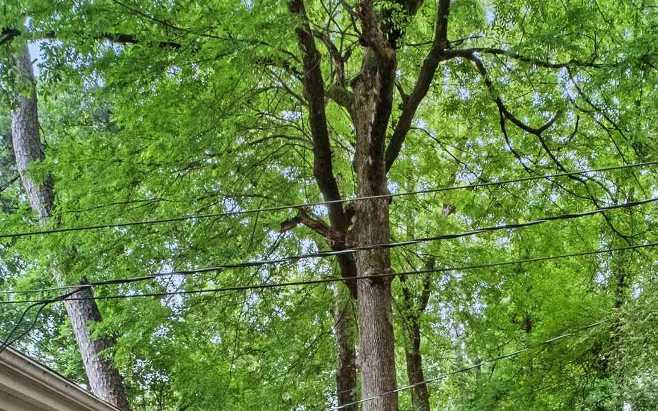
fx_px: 771
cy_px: 592
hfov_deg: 45.5
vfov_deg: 24.3
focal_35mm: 43
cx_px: 441
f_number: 7.1
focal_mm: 10
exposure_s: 1/15
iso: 400
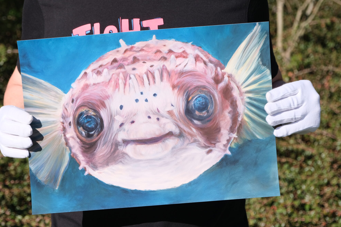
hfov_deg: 22.9
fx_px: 843
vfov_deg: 15.4
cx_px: 160
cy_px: 121
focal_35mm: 89
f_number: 4
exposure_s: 1/2200
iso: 320
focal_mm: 46.3
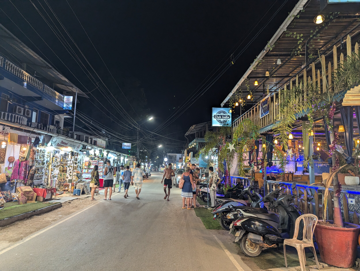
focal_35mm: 24
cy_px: 136
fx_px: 250
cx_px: 180
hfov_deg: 71.5
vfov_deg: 56.9
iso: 237
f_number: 1.85
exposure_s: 1/100
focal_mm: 6.81
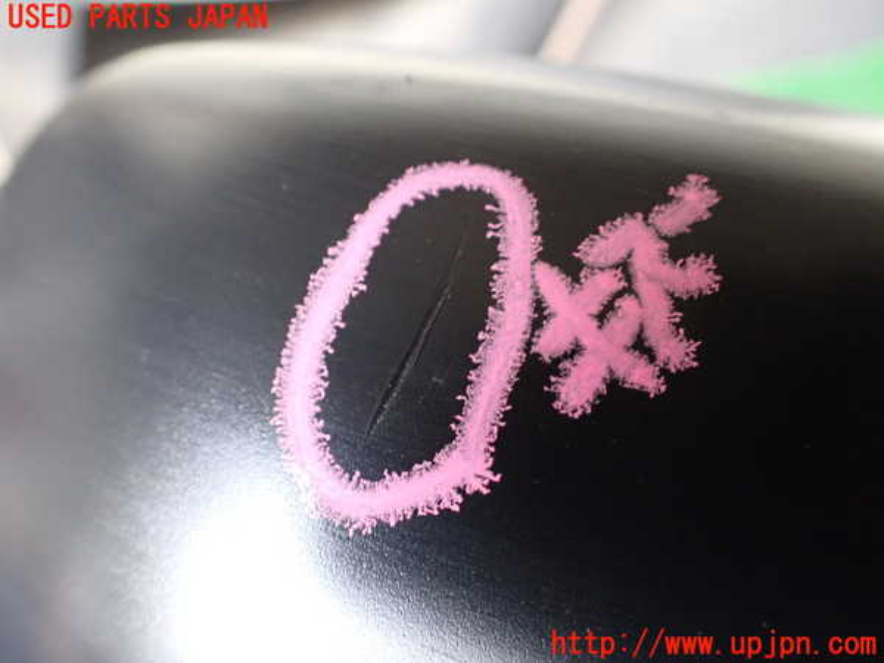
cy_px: 332
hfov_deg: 60.0
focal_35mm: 30
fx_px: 766
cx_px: 442
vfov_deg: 46.8
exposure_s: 1/40
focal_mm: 5.4
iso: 800
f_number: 2.3
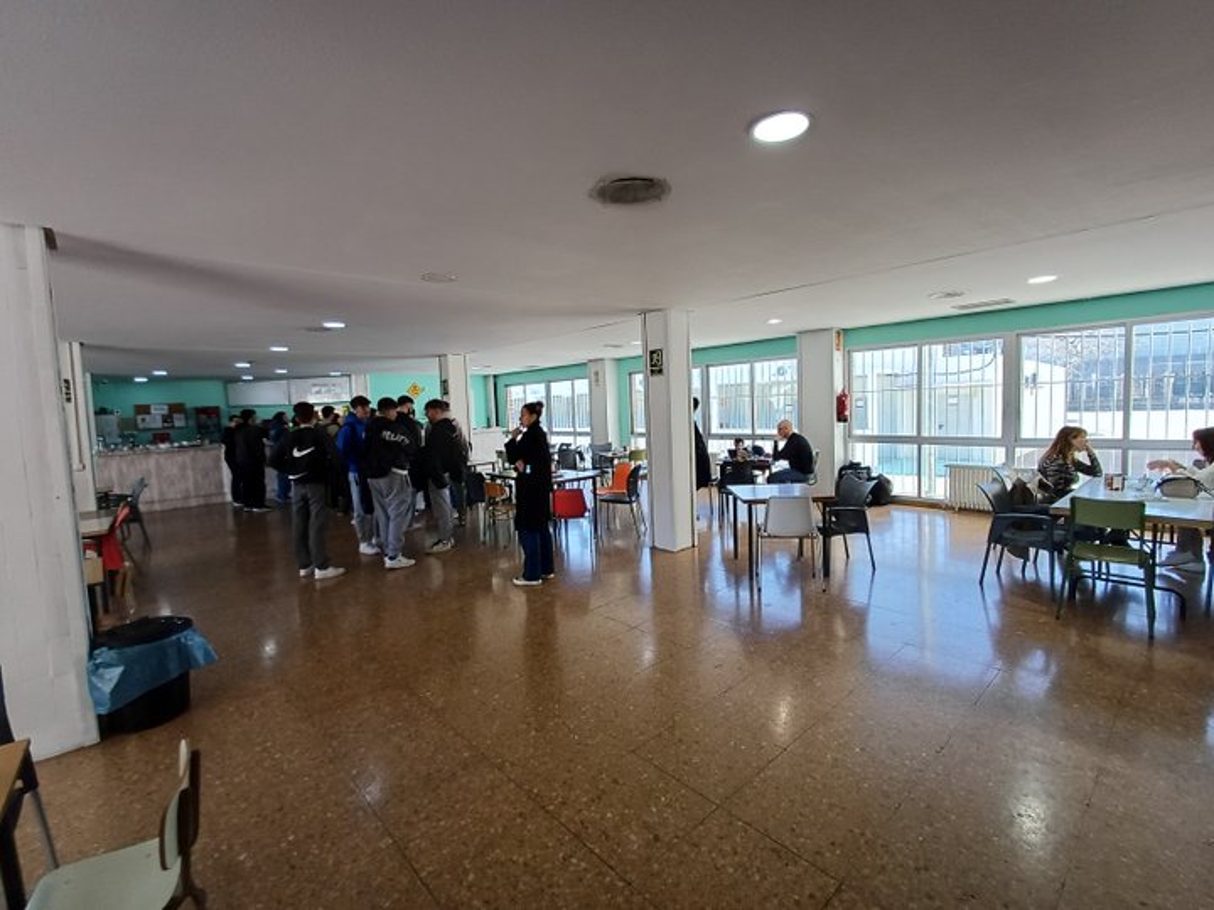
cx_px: 607
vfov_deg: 78.1
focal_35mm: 16
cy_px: 455
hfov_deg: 94.5
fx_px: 561
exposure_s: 1/50
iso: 64
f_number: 2.2
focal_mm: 1.64
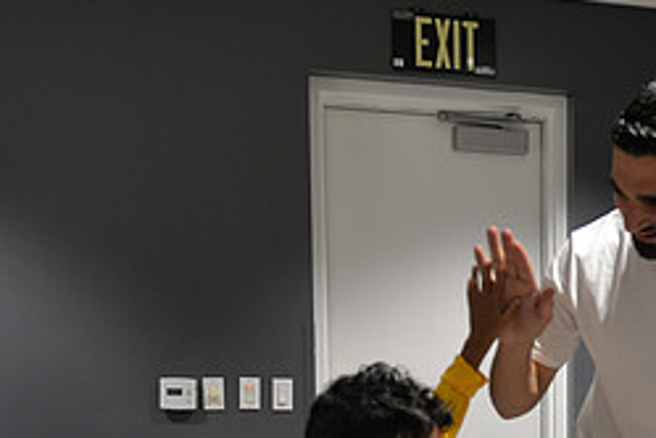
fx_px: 1020
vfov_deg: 22.9
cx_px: 564
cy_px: 468
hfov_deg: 34.1
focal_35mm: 56
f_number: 2.8
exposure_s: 1/80
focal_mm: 24
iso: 800
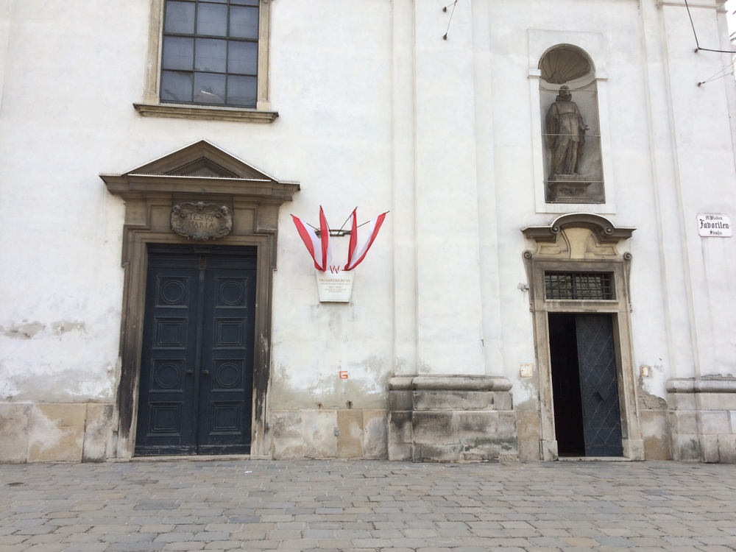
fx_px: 617
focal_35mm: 29
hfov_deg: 61.7
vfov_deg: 48.2
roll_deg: +0.5
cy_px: 276
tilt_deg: +10.7
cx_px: 368
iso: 32
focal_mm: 4.15
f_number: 2.2
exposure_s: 1/406
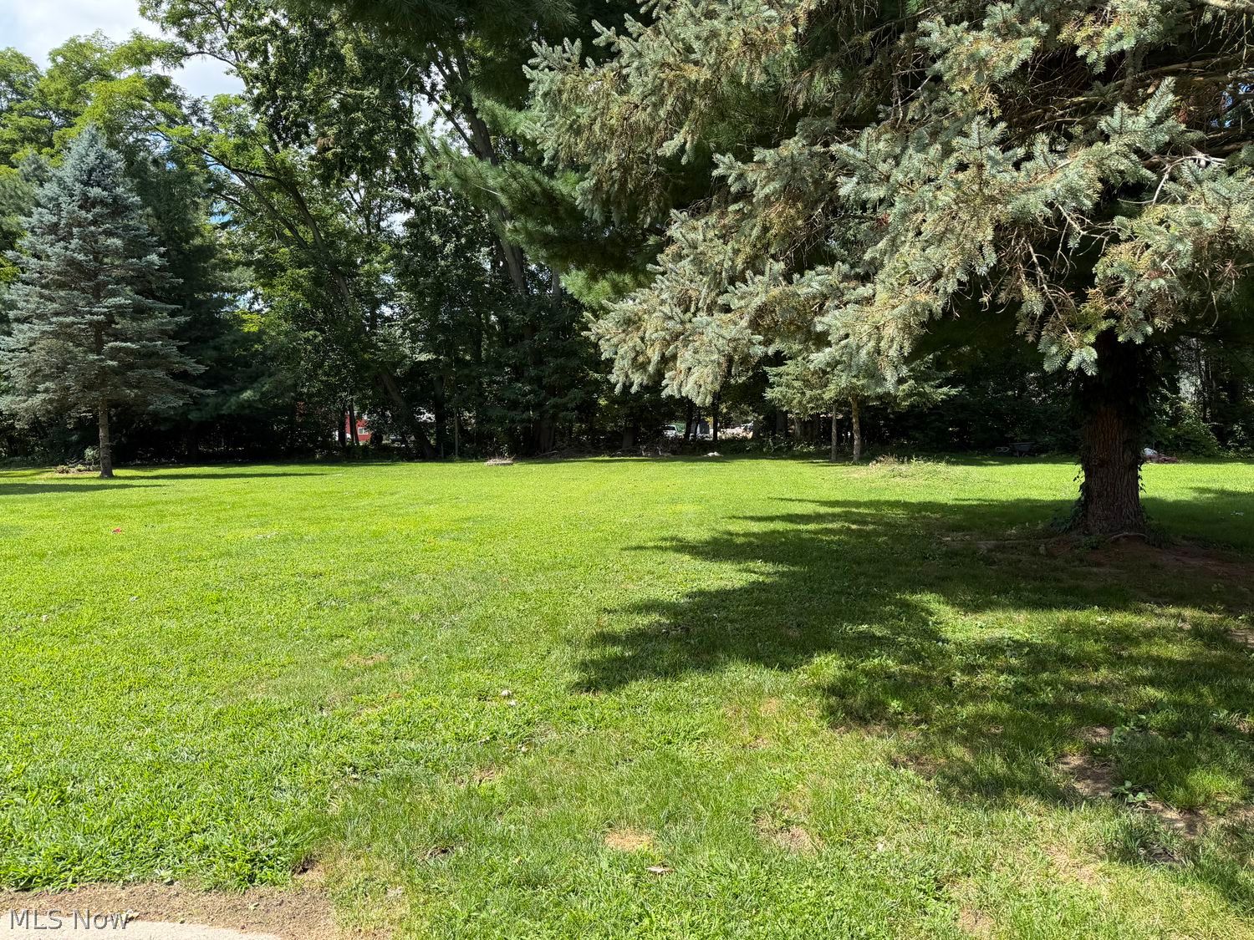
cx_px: 627
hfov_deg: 71.6
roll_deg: -0.9
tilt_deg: -2.2
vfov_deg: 56.8
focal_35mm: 24
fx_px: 869
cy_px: 470
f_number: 1.78
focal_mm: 6.76
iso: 80
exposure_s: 1/1689
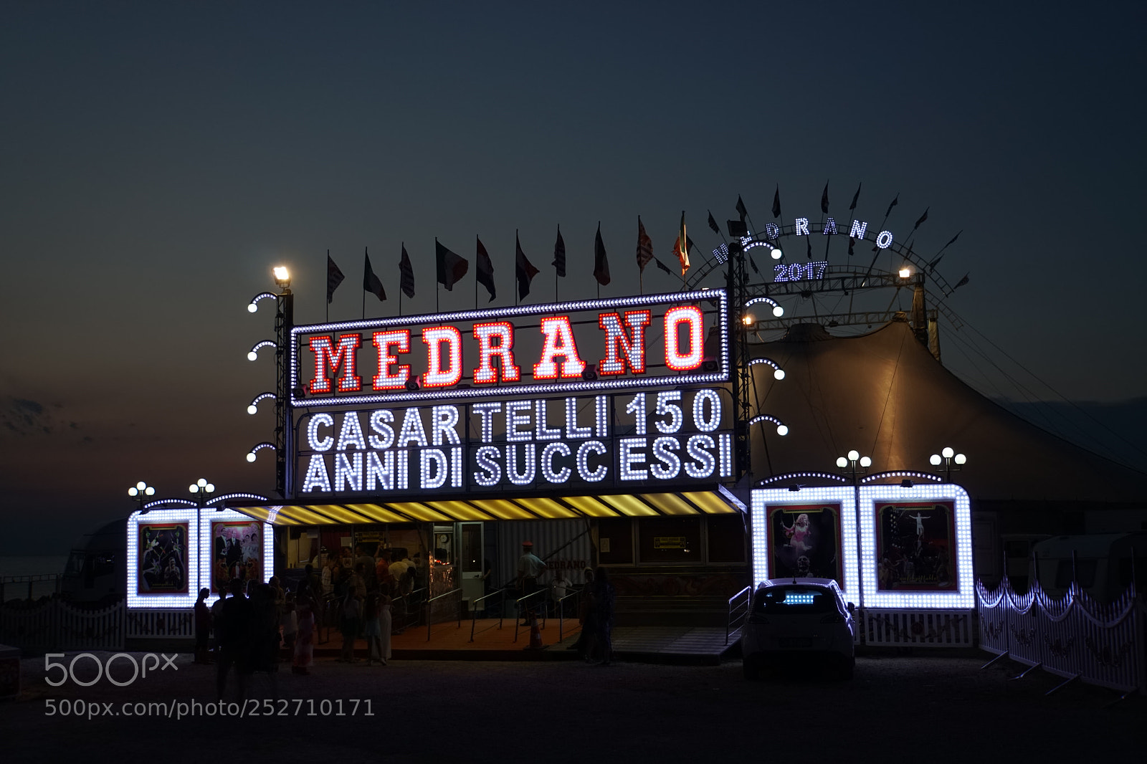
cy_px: 382
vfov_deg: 31.9
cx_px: 574
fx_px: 1338
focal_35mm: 42
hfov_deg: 46.4
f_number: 4
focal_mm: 28
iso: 640
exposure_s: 1/250
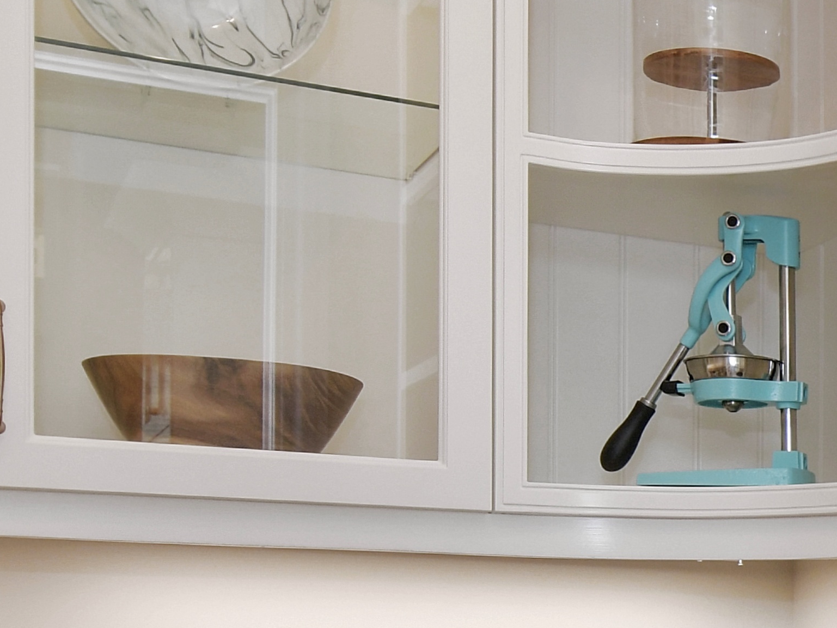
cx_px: 1208
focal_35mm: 72
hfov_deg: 22.7
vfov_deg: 19.6
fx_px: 1741
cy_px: 684
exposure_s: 1/50
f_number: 8
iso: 320
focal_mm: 14
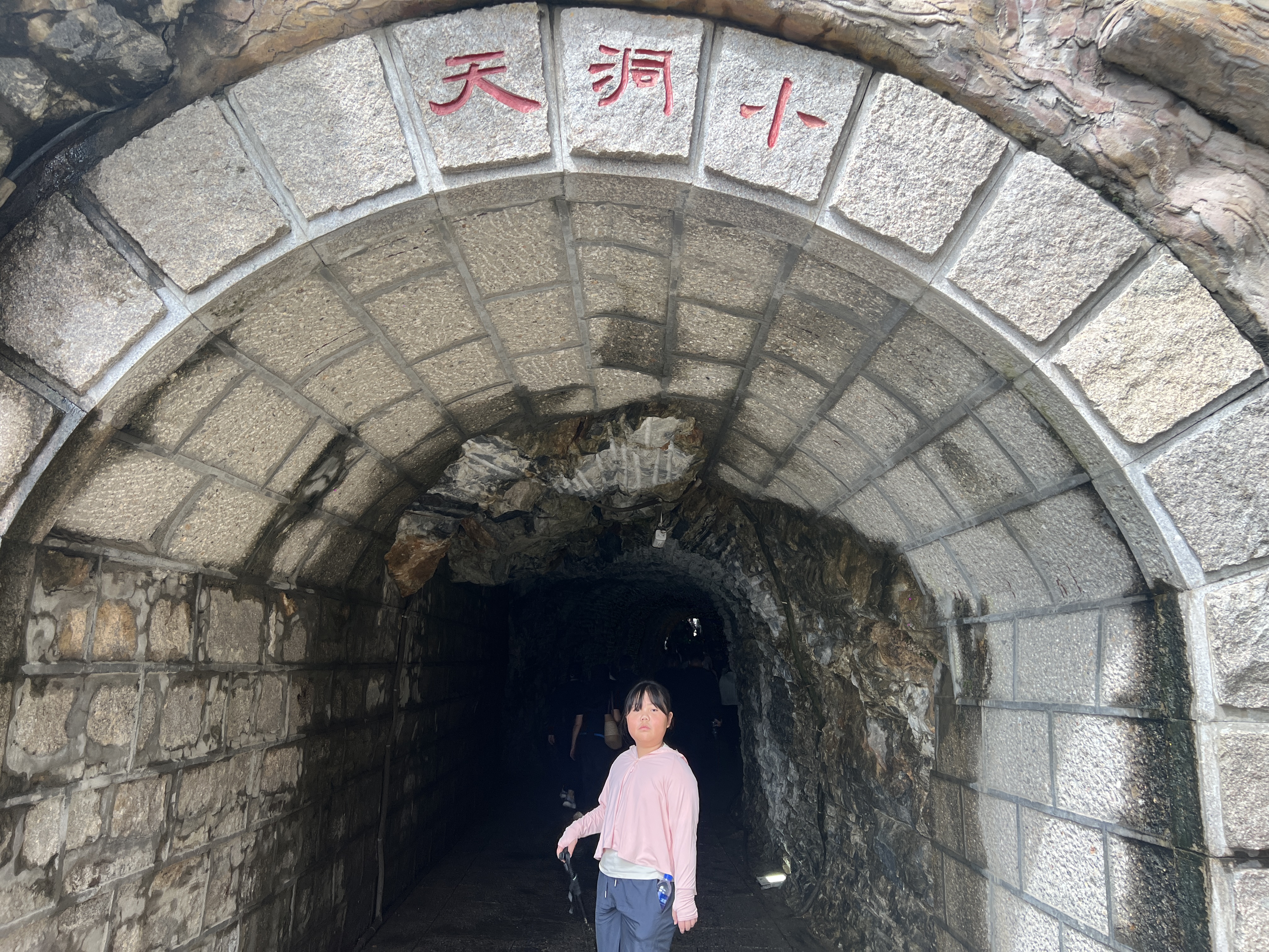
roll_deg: -2.4
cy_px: 476
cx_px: 634
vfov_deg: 53.1
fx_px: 953
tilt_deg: +10.8
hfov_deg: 67.3
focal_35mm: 26
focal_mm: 5.7
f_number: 1.5
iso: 50
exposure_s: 1/581
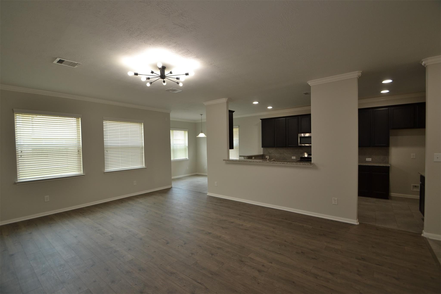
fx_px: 184
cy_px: 147
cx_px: 220
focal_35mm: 15
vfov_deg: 77.3
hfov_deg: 100.4
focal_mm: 10
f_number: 7.1
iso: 200
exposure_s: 1/40
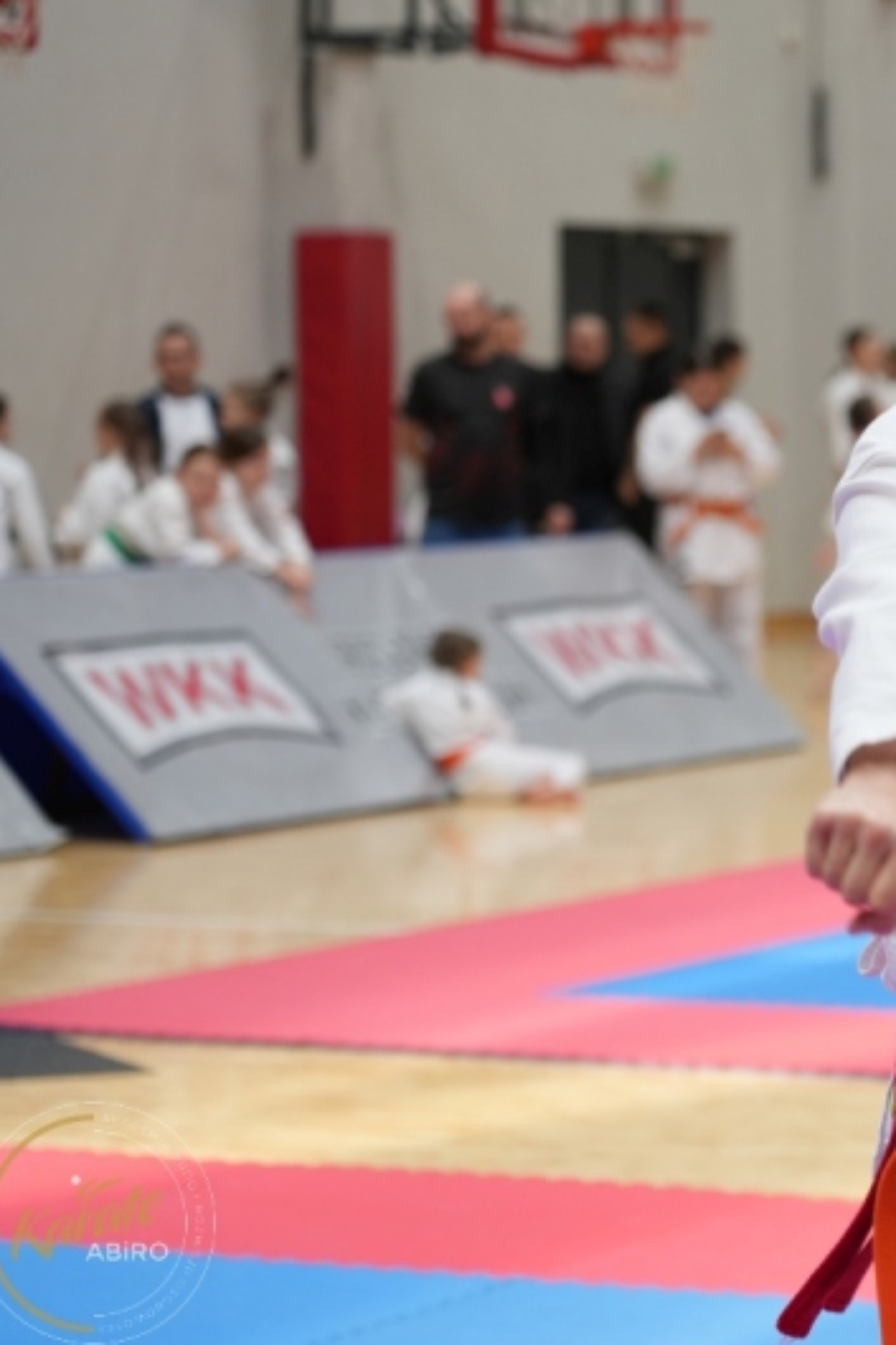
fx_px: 5753
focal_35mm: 154
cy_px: 674
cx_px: 982
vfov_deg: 13.3
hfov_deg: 8.8
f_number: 4
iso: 800
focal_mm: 102
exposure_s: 1/200
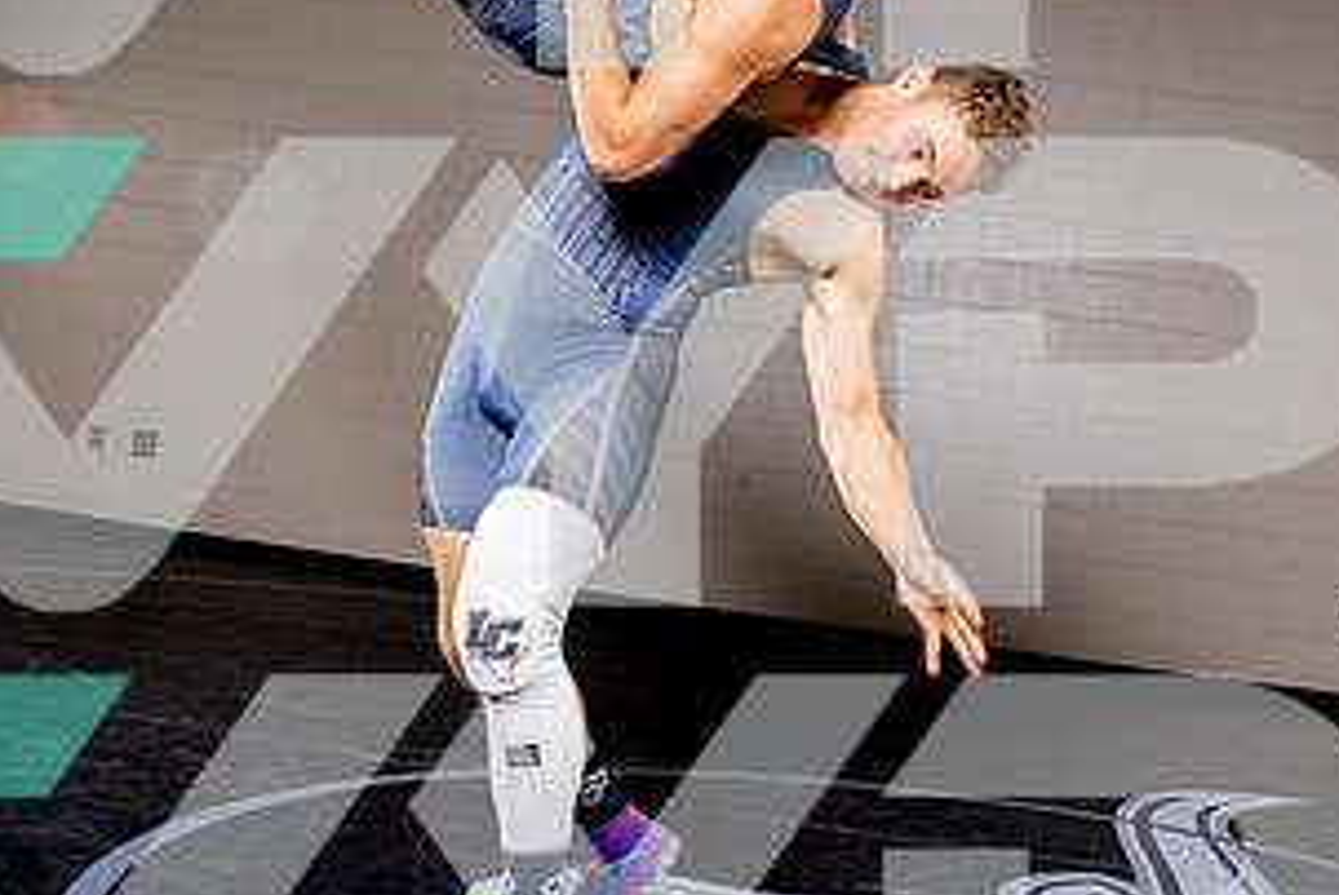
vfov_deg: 28.1
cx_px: 811
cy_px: 374
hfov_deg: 40.9
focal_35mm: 48
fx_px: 1787
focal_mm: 25
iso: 640
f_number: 4.5
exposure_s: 1/1000
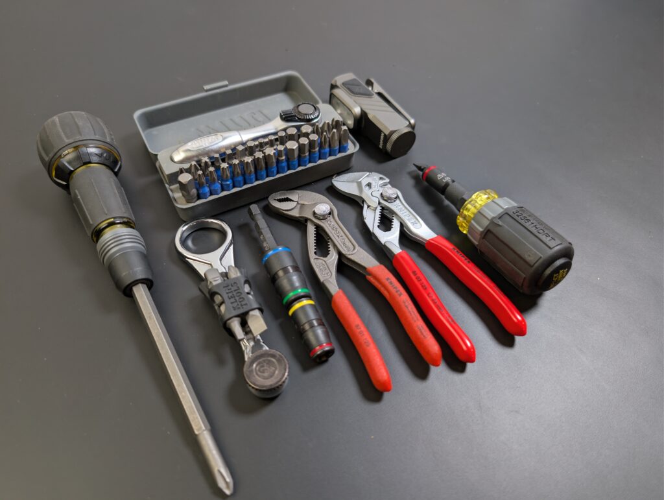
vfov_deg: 56.9
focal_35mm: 24
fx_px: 461
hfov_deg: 71.5
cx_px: 332
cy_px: 250
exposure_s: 1/44.4
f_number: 1.68
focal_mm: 6.9
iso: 119
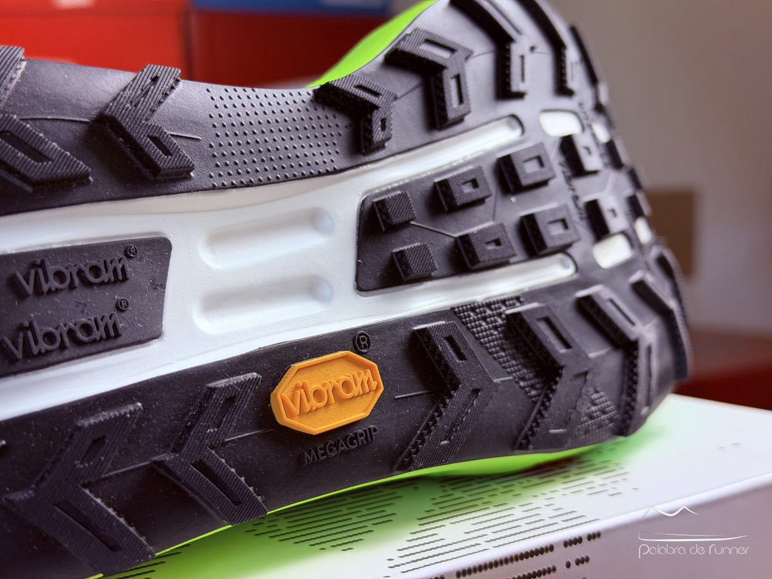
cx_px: 386
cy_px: 290
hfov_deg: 39.7
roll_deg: +1.7
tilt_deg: -4.8
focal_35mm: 48
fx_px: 1070
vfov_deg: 30.3
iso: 100
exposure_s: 1/50
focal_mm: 6.76
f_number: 1.78
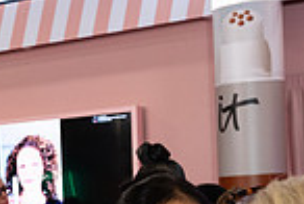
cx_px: -260
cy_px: 267
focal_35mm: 119
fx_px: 1007
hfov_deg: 14.8
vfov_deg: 11.3
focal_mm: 30
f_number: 5.6
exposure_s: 1/100
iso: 2000
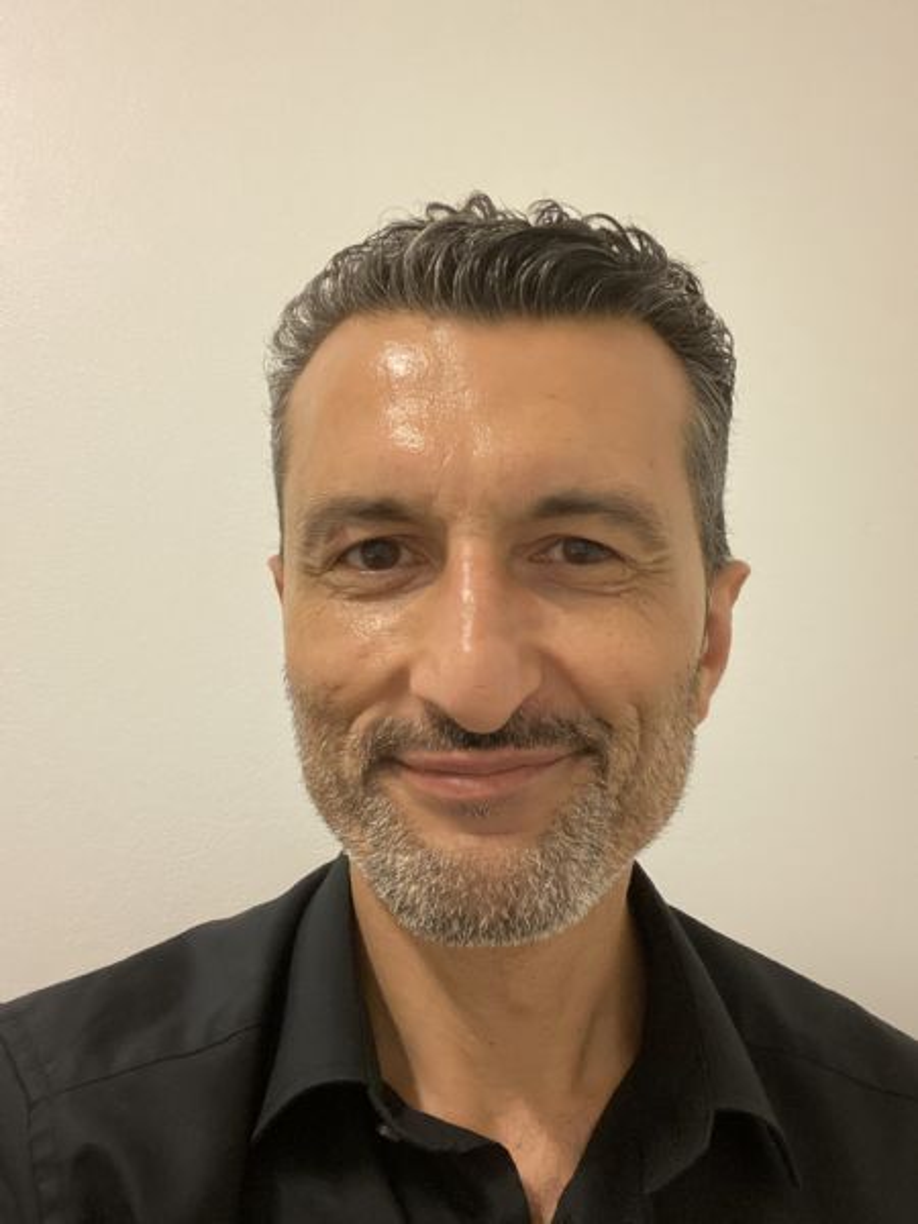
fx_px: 1061
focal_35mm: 30
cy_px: 612
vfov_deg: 60.0
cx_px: 459
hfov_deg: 46.8
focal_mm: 2.71
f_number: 2.2
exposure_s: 1/33
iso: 400
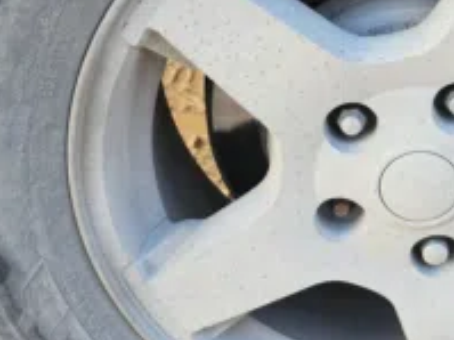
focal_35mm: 74
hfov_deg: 25.7
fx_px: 970
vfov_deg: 19.8
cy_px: 107
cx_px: 386
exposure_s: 1/180
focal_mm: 6.3
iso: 40
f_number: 1.7
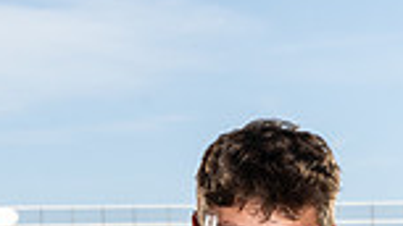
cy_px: 533
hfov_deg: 10.0
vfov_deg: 5.5
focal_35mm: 215
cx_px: 255
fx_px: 2297
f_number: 8
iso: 160
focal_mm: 70
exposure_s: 1/250
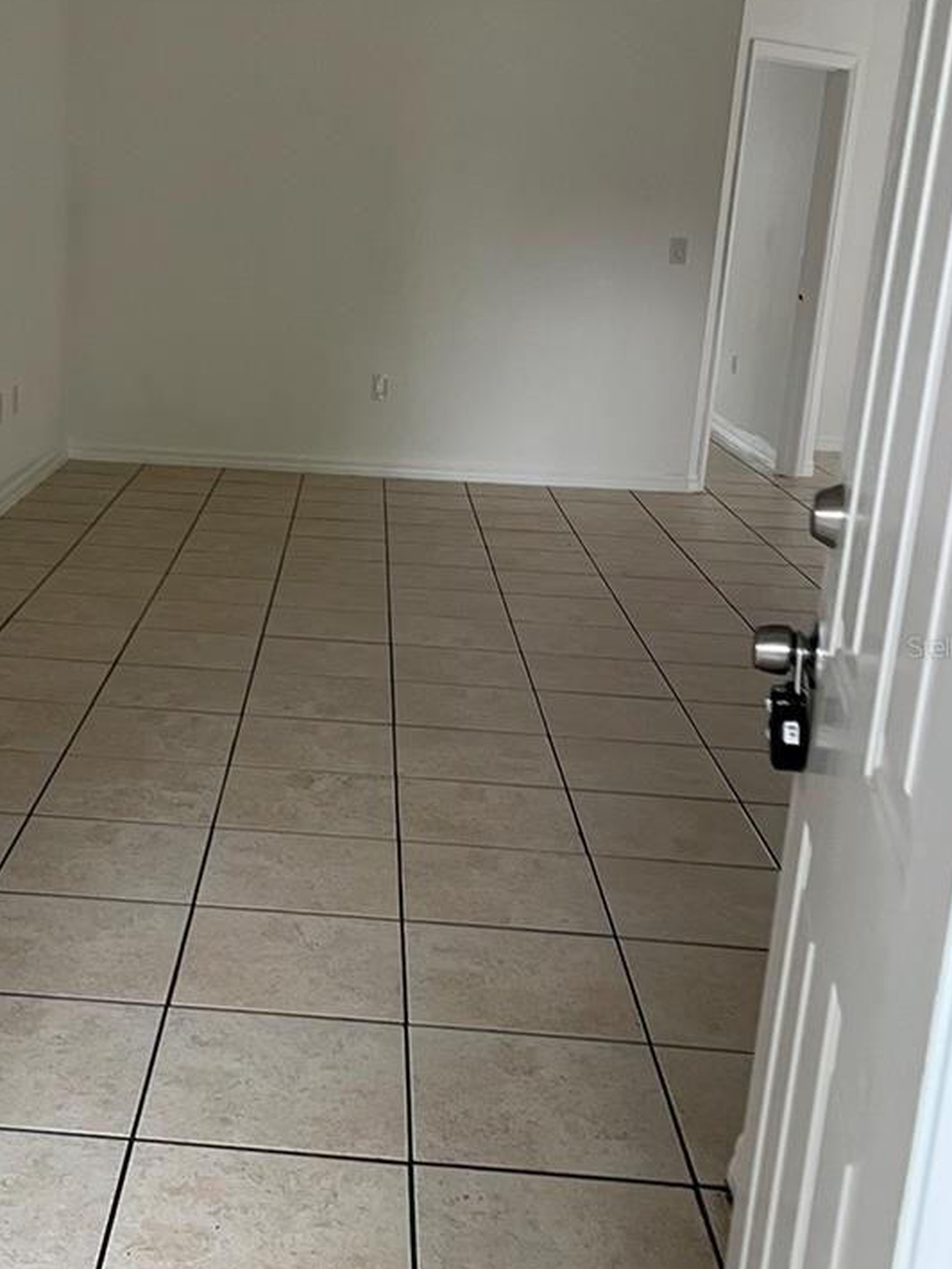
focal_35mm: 44
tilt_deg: -14.6
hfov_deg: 32.2
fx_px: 1613
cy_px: 646
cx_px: 229
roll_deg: -1.3
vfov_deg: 42.9
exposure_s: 1/99
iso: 125
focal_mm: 5.1
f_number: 1.6
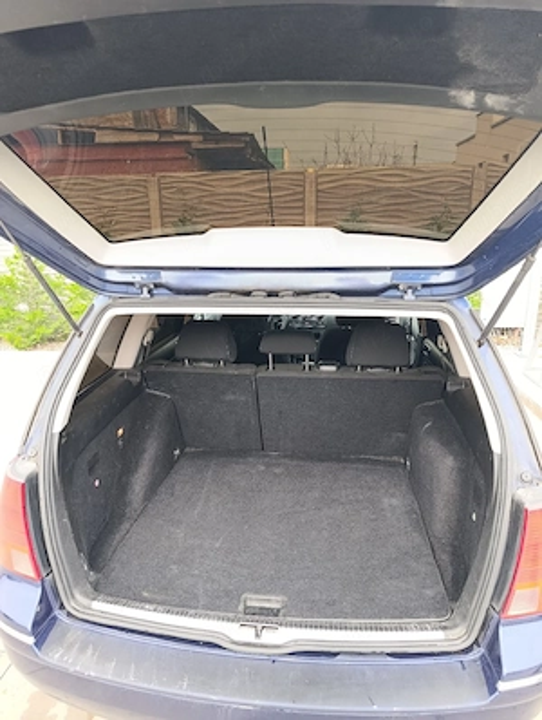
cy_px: 360
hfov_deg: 59.0
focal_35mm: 23
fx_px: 479
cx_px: 271
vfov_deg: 73.8
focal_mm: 6.11
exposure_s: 1/101
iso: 181
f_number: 1.65
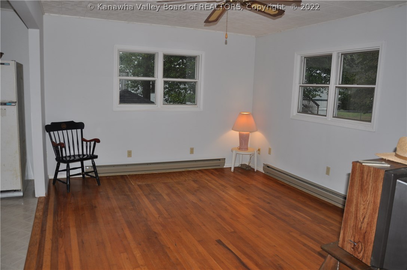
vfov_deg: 47.8
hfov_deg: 67.5
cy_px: 135
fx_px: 305
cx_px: 204
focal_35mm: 27
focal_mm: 18
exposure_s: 1/125
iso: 200
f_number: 5.6
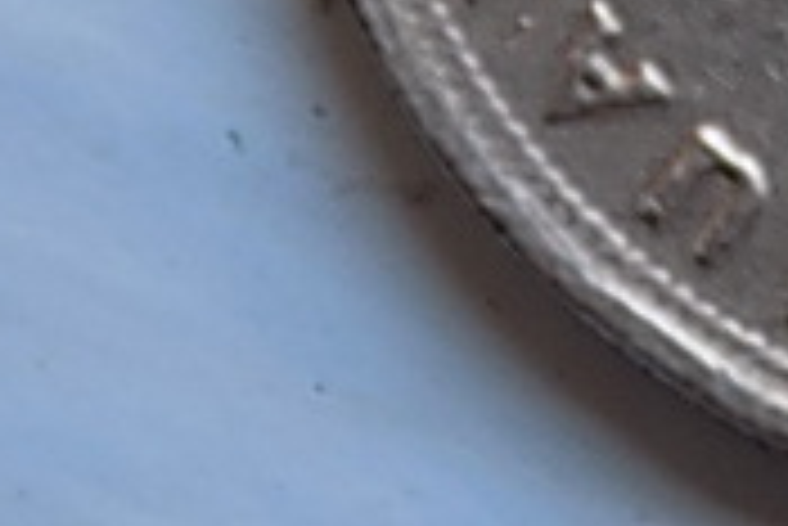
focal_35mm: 449
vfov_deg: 3.1
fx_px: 9836
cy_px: -373
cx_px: 1171
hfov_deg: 4.6
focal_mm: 20.9
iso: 80
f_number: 4.8
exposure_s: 1/40
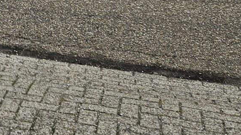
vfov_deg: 9.5
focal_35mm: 113
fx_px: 722
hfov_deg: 16.8
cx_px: -140
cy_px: -186
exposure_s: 1/1925
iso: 25
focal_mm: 5.4
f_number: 1.8
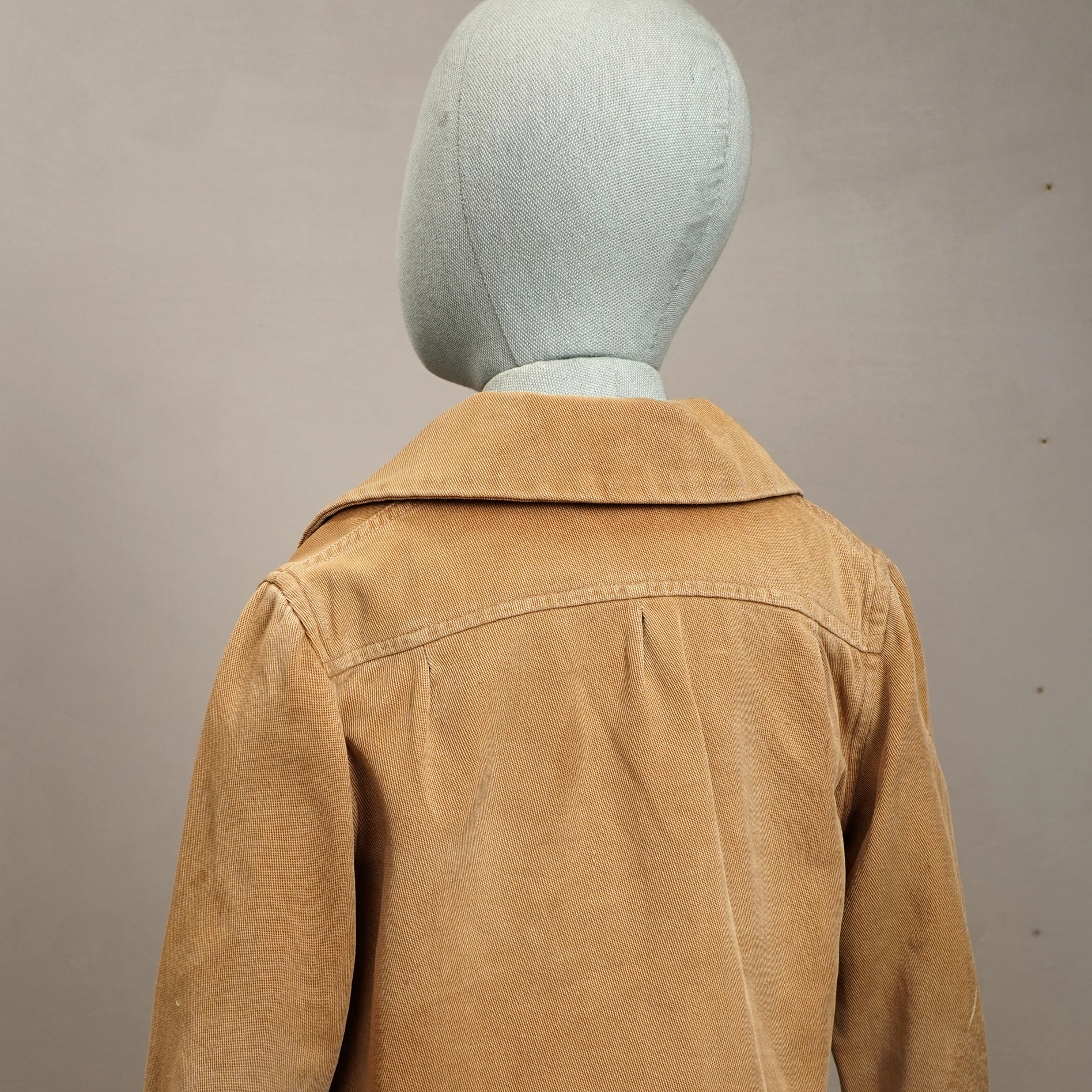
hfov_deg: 27.7
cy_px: 749
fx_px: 2213
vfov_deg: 27.5
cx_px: 549
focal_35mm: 62
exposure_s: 1/50
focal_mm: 32
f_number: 7.1
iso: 400
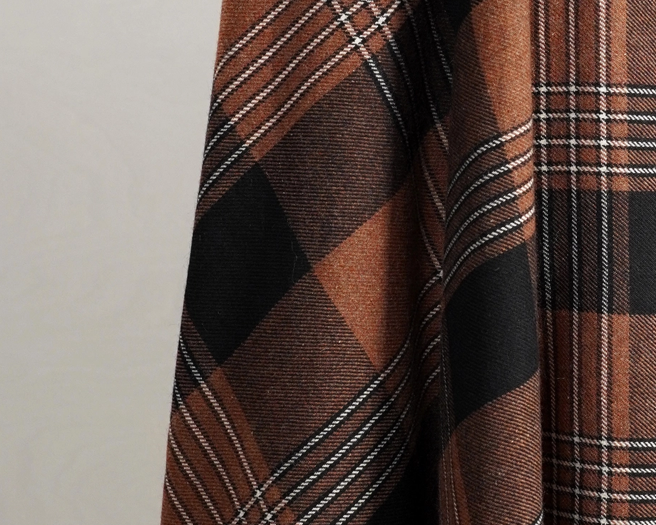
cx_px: 584
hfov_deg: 13.5
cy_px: 170
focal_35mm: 141
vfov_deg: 10.9
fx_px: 2738
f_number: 3.5
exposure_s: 1/100
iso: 400
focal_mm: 32
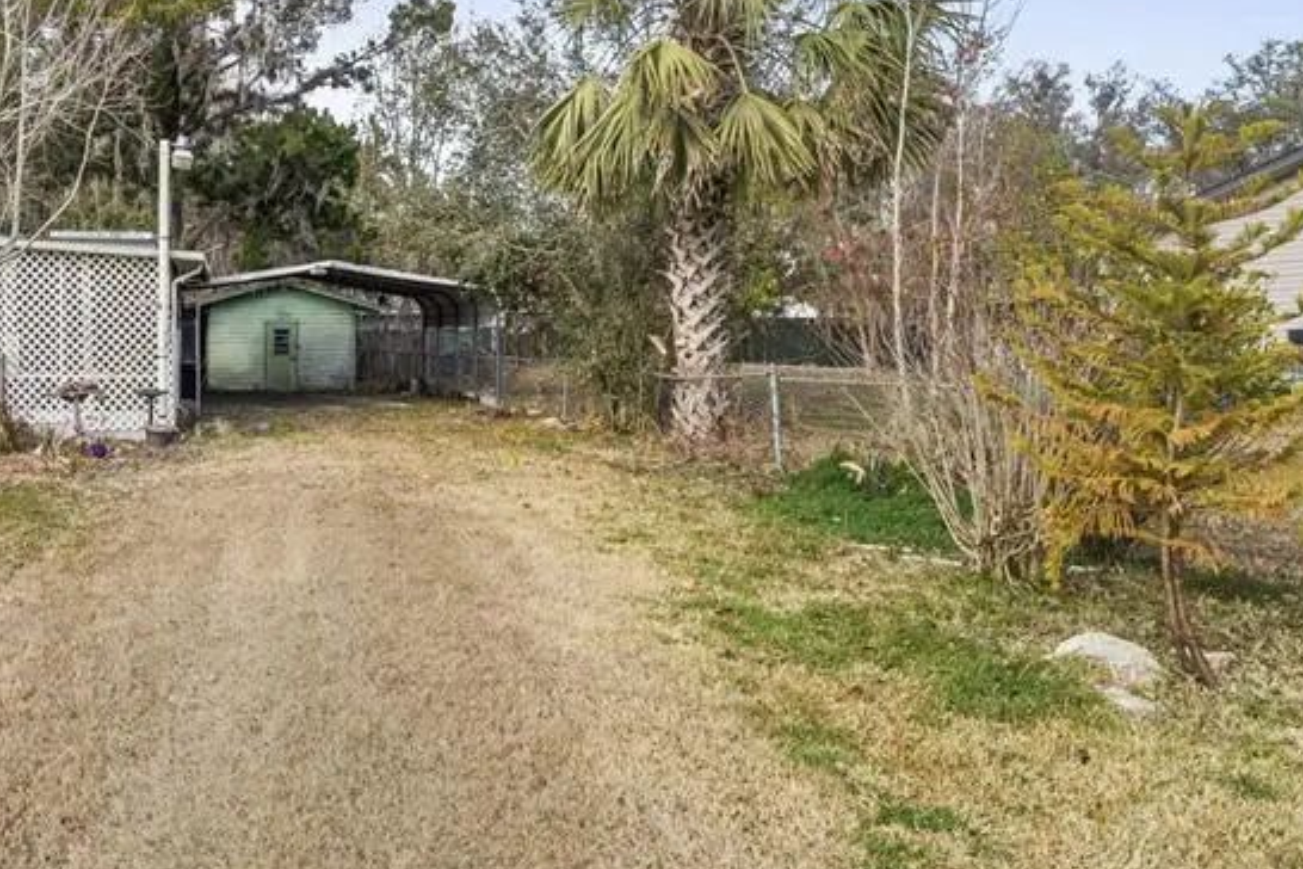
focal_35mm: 30
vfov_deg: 43.5
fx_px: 1086
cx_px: 191
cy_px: 368
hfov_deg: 55.7
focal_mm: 16
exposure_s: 1/30
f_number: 11
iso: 100
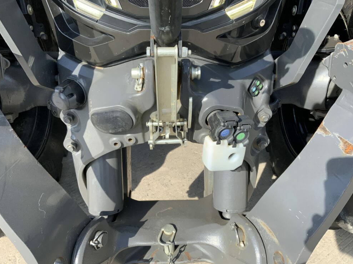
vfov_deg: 46.8
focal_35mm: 30
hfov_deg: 60.0
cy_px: 133
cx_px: 177
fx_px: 306
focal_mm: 3
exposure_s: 1/683
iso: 16
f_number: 1.8
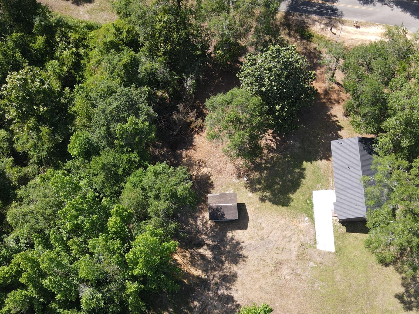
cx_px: 241
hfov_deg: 46.6
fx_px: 484
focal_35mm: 40
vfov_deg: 35.0
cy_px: 242
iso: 100
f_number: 2.8
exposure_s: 1/250
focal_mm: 4.5
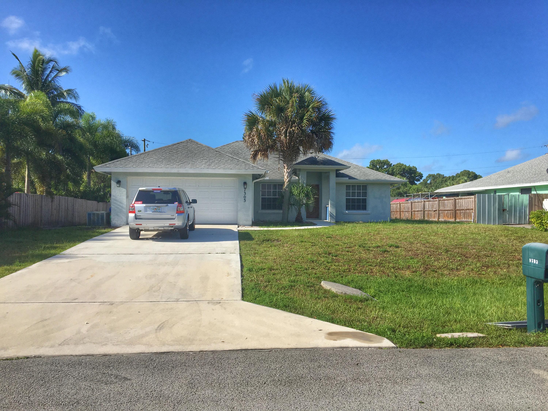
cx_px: 274
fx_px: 459
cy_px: 206
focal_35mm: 29
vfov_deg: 48.2
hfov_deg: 61.7
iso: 25
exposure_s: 1/2024
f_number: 2.2
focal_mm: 4.15
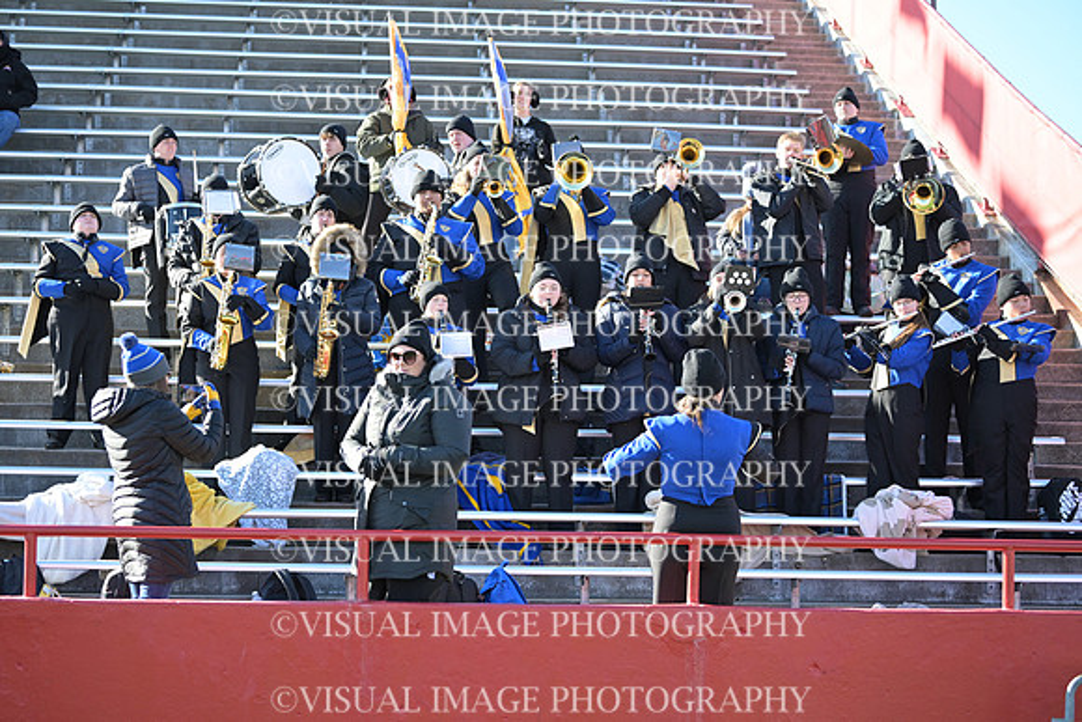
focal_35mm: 70
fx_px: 2104
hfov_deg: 28.8
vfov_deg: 19.5
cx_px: 541
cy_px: 361
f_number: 2.8
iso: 640
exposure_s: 1/1600
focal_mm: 70
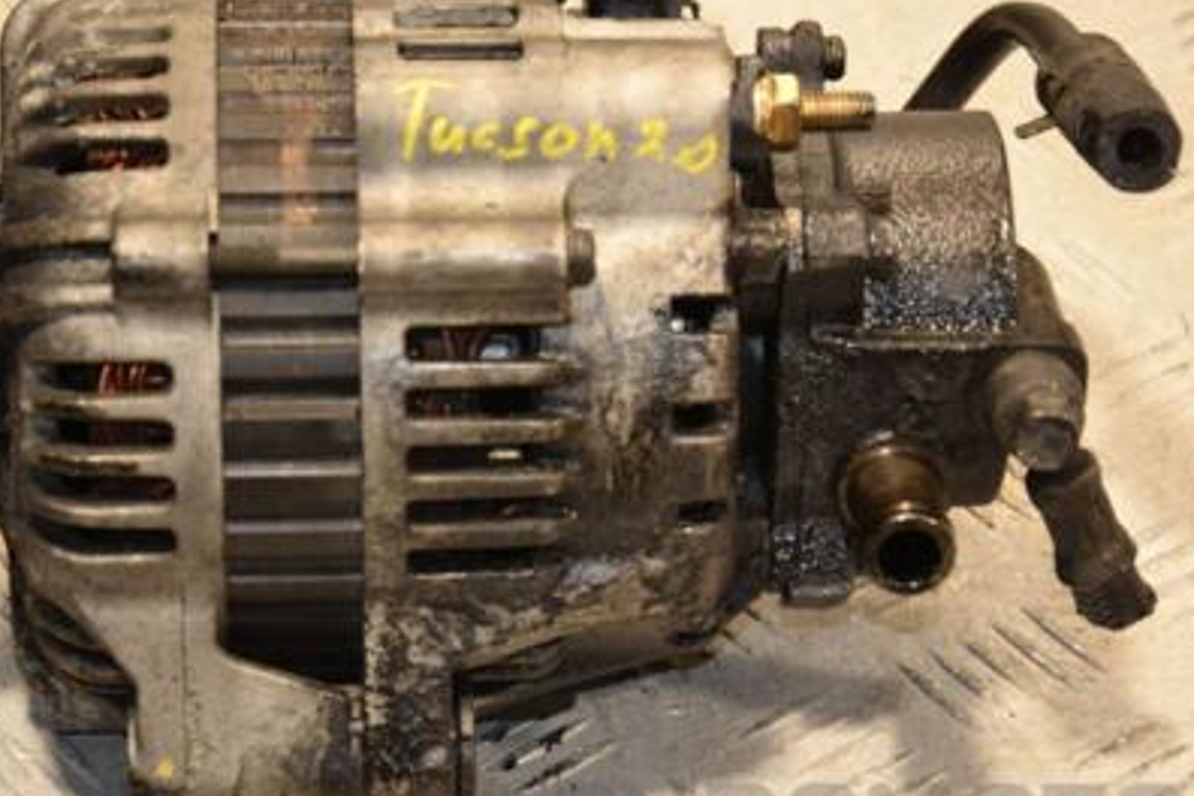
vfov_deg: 9.1
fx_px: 4975
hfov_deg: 13.7
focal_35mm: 150
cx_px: 498
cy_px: 428
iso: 800
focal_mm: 66
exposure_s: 1/125
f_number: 5.3
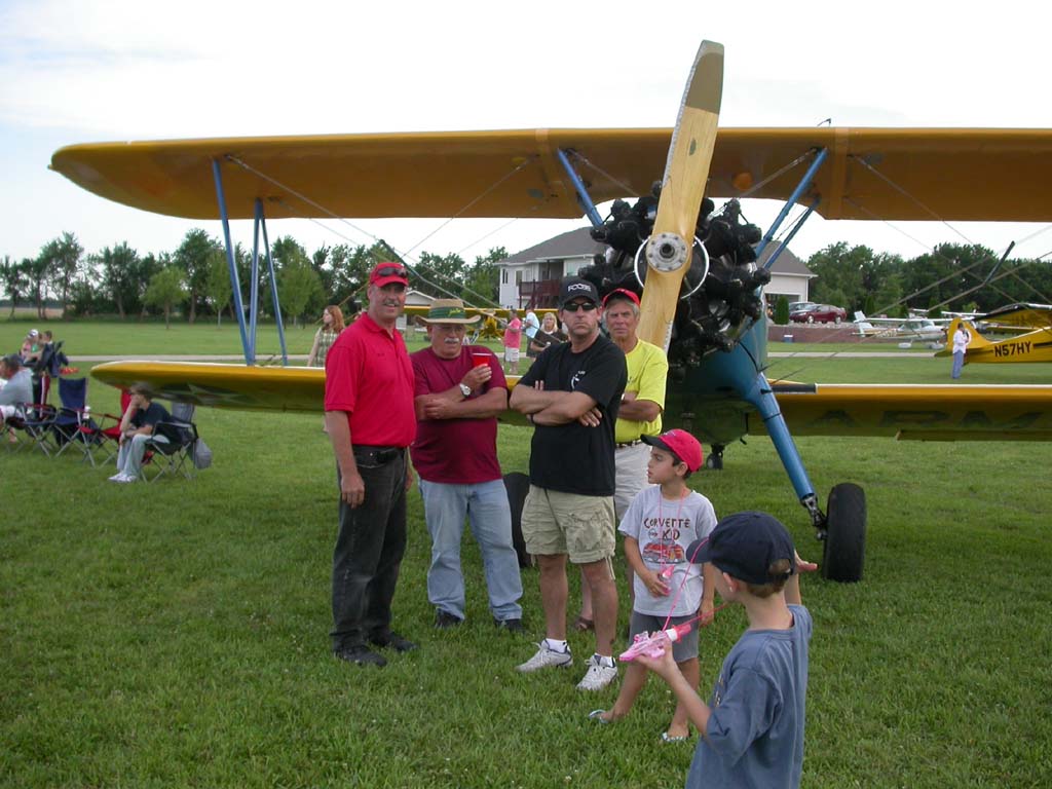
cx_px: 526
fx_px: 1155
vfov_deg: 37.7
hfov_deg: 49.0
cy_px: 394
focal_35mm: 38
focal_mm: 7.85
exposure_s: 1/284
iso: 100
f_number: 2.6
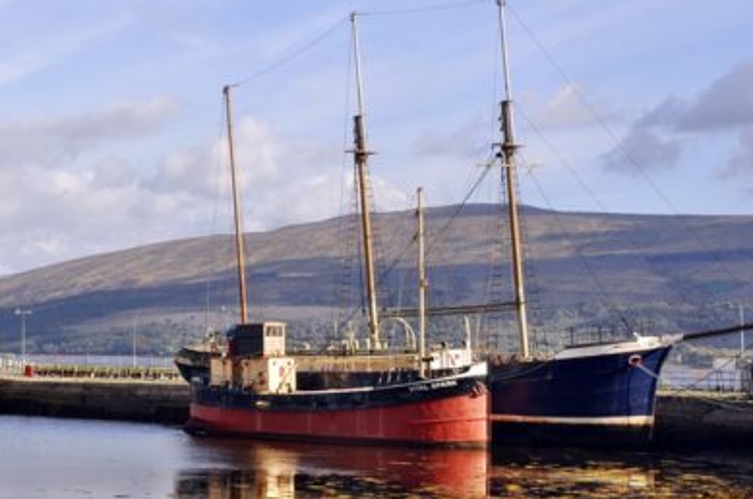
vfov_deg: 17.2
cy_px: 299
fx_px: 1650
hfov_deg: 25.4
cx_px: 188
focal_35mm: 79
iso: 200
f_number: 13
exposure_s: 1/160
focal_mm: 32
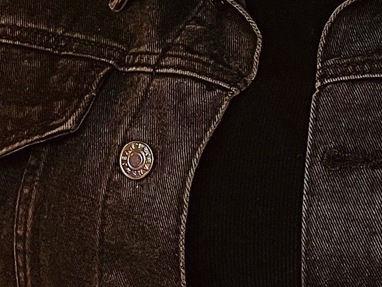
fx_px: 1435
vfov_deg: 10.6
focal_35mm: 130
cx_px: 408
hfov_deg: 14.8
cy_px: -262
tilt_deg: -6.1
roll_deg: -0.4
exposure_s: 1/50
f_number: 1.6
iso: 100
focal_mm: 5.1
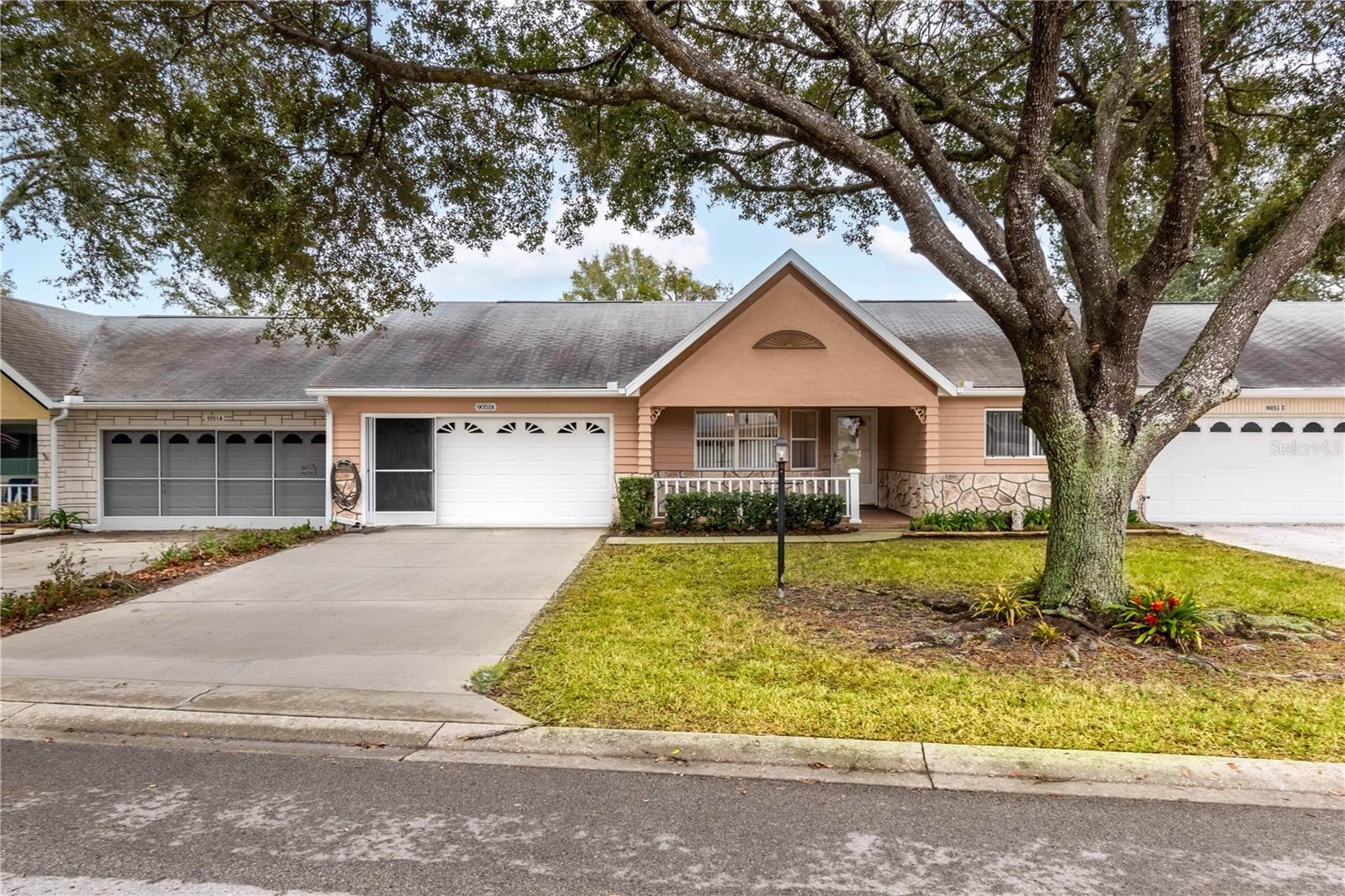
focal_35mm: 24
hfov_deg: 73.8
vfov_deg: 53.1
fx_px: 896
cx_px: 672
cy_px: 448
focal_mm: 16
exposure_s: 1/50
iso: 100
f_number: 9
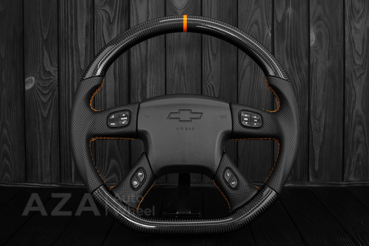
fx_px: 538
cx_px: 184
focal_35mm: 52
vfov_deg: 25.8
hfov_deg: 37.8
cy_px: 123
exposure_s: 1/125
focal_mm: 35
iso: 500
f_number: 6.3
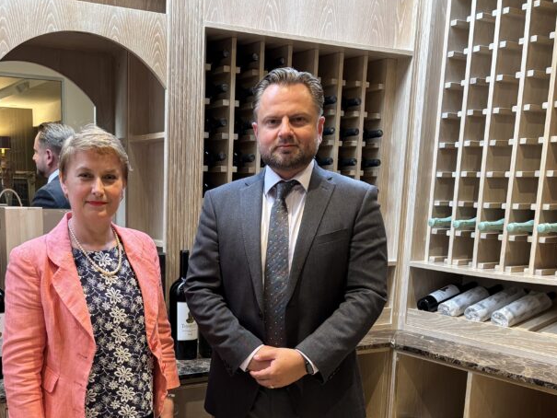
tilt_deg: -10.9
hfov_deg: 42.2
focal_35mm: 44
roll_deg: -1.2
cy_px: 331
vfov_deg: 32.1
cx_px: 171
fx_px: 708
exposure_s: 1/50
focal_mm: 5.96
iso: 160
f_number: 1.6
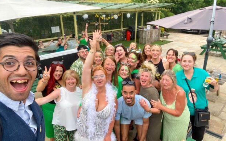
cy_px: 71
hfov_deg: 72.6
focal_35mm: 25
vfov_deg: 49.2
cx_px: 113
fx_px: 154
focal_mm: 2.71
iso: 64
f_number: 2.2
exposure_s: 1/120
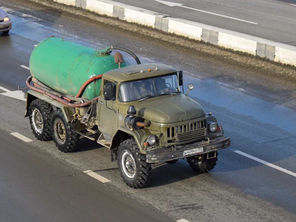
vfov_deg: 18.7
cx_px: 143
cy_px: 110
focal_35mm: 79
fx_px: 676
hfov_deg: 24.7
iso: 400
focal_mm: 48
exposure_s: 1/1000
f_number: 5.6
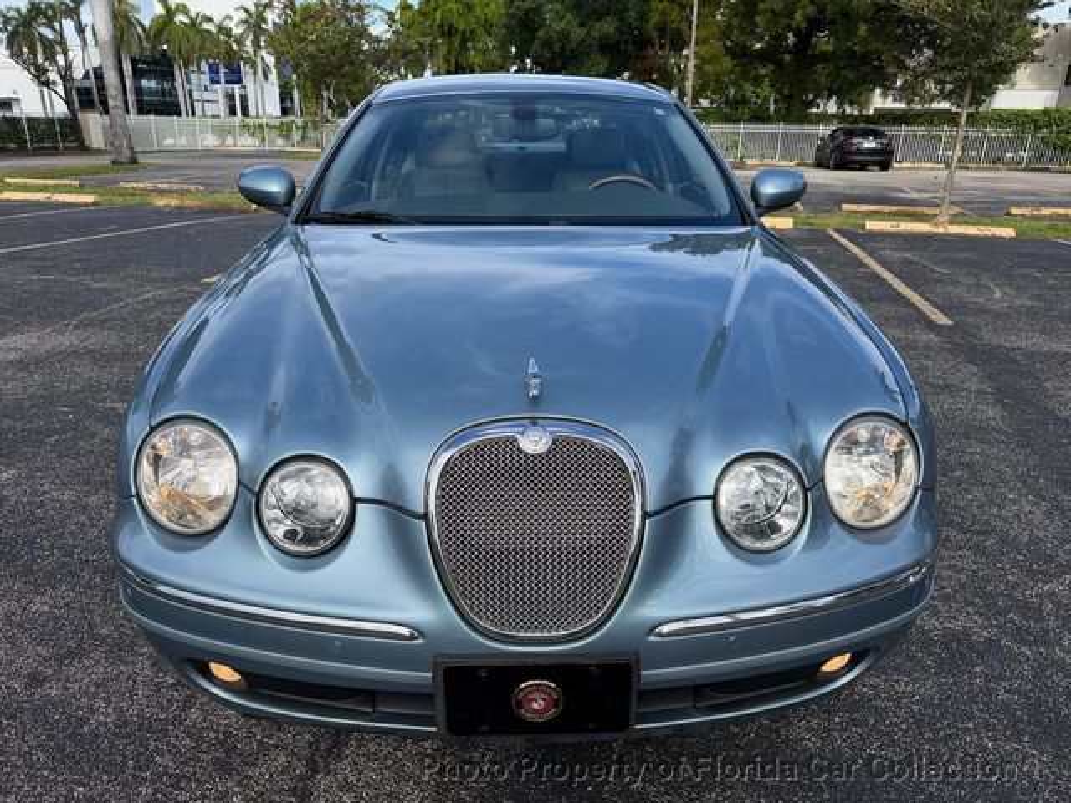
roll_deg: -1.5
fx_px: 743
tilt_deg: -20.2
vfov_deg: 56.8
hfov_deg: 71.6
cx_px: 536
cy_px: 402
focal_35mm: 24
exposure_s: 1/2703
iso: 100
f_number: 1.78
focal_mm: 6.76
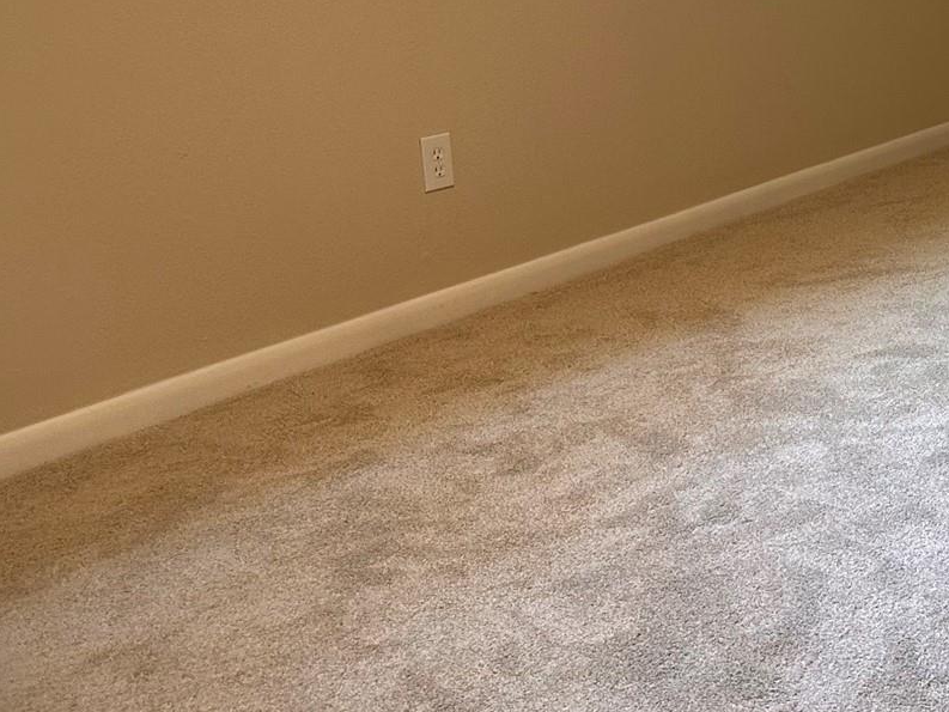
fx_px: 1700
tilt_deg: -7.2
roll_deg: +3.5
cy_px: 32
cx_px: 1164
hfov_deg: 27.2
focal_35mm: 62
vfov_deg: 22.9
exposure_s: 1/62
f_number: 1.78
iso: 200
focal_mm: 6.86
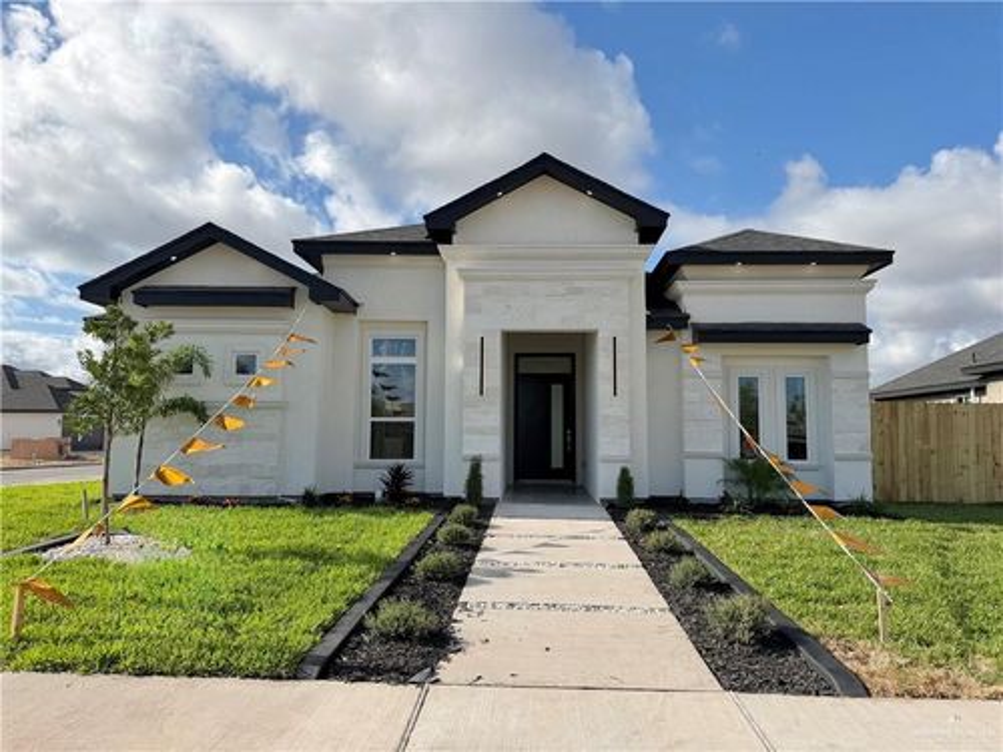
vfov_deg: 56.8
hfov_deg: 71.6
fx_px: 695
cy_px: 376
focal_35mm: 24
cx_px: 502
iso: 80
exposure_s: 1/6173
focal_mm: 6.76
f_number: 1.78
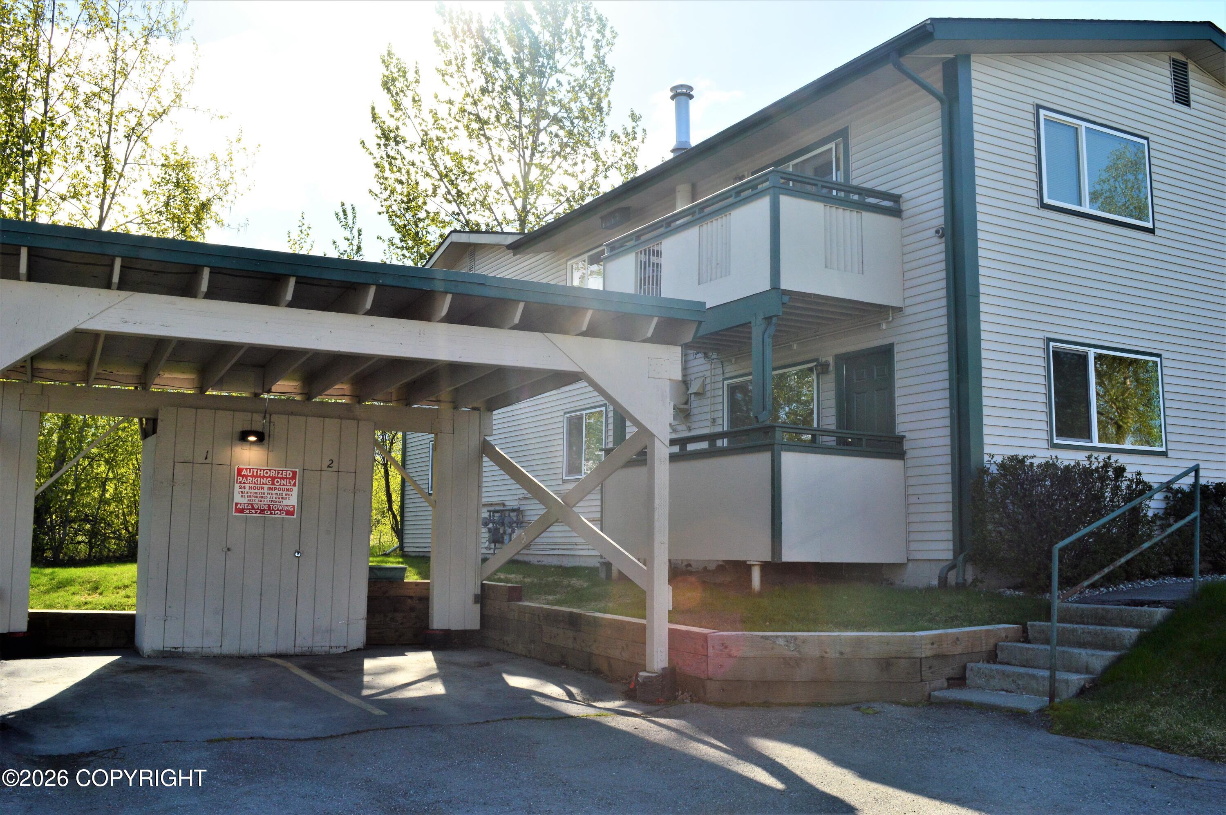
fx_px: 1123
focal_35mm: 33
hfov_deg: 57.3
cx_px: 613
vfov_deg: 39.9
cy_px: 408
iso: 400
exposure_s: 1/400
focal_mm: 22
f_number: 11
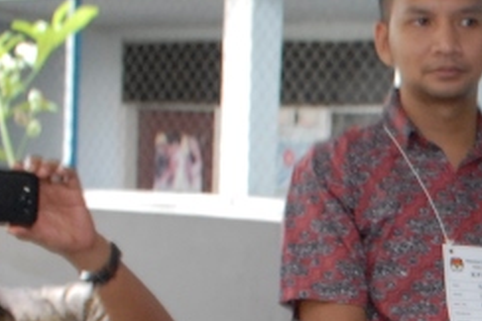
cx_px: 827
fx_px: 1526
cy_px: 520
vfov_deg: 11.4
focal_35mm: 114
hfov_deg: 15.7
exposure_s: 1/60
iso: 500
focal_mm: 18
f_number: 6.3
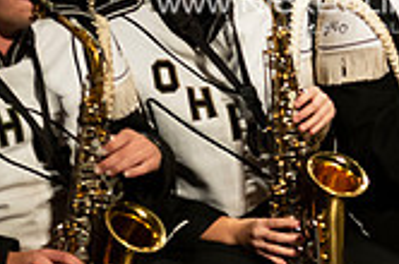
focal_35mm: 1048
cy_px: -82
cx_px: 322
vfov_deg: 1.3
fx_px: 11593
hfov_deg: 2.0
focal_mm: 300
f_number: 2.8
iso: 3200
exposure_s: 1/500
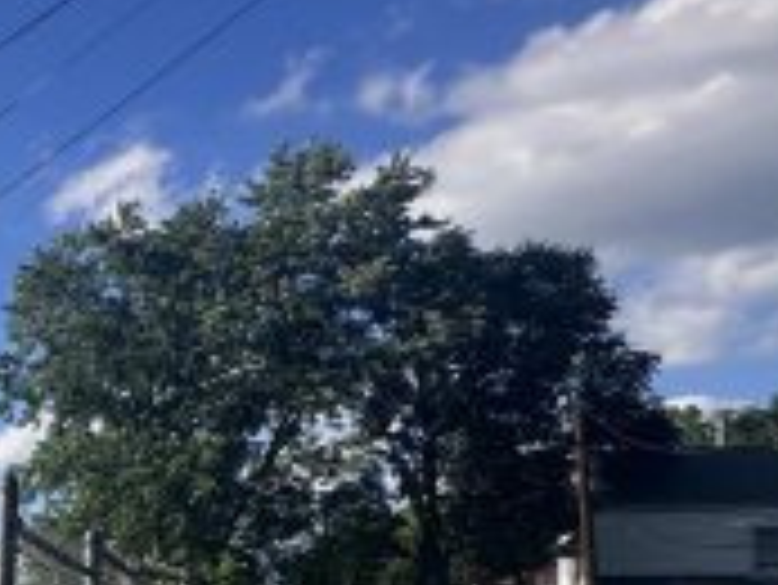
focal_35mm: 54
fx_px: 1215
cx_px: -605
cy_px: 608
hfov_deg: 22.2
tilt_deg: +2.9
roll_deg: -1.3
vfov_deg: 25.5
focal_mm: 2.22
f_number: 2.2
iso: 40
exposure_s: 1/1770
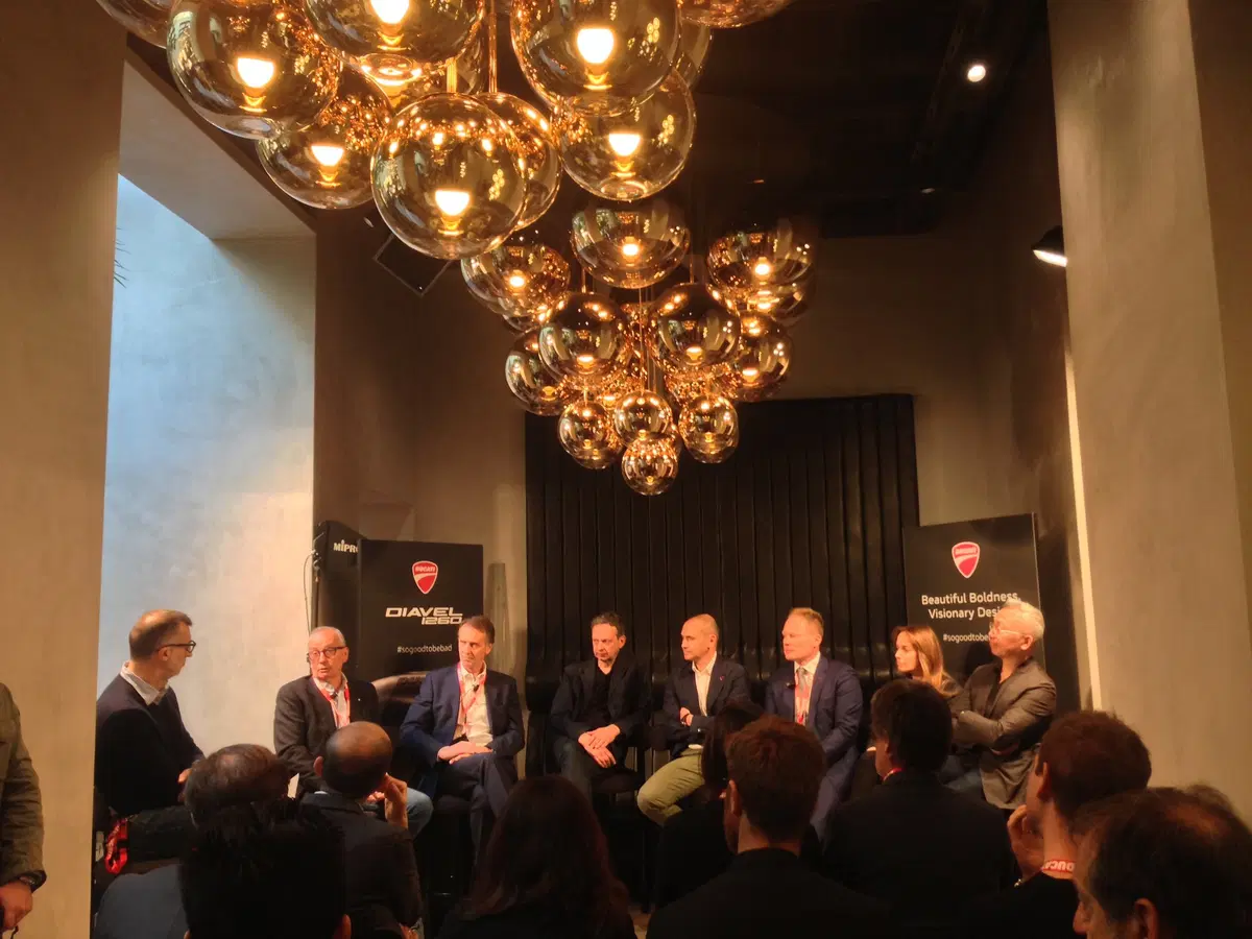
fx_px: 1194
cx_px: 626
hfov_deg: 55.4
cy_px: 470
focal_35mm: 33
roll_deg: +0.0
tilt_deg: +9.2
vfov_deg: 42.9
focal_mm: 4.12
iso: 100
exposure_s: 1/20
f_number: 2.4
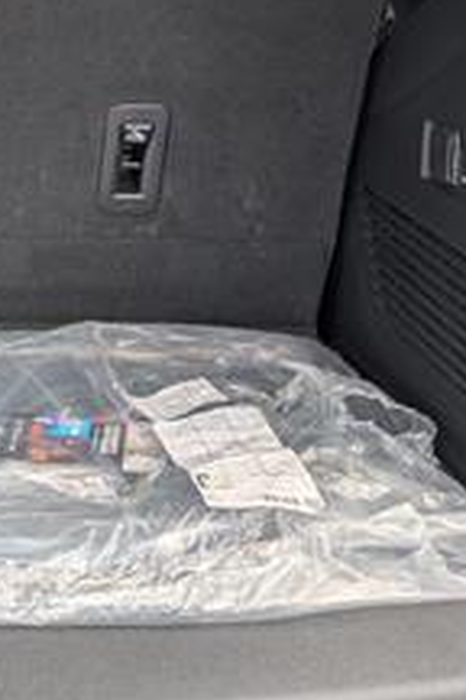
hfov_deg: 17.1
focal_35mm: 74
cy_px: 88
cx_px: -175
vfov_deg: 26.5
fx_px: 1437
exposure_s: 1/526
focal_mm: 6.9
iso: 22
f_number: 1.68
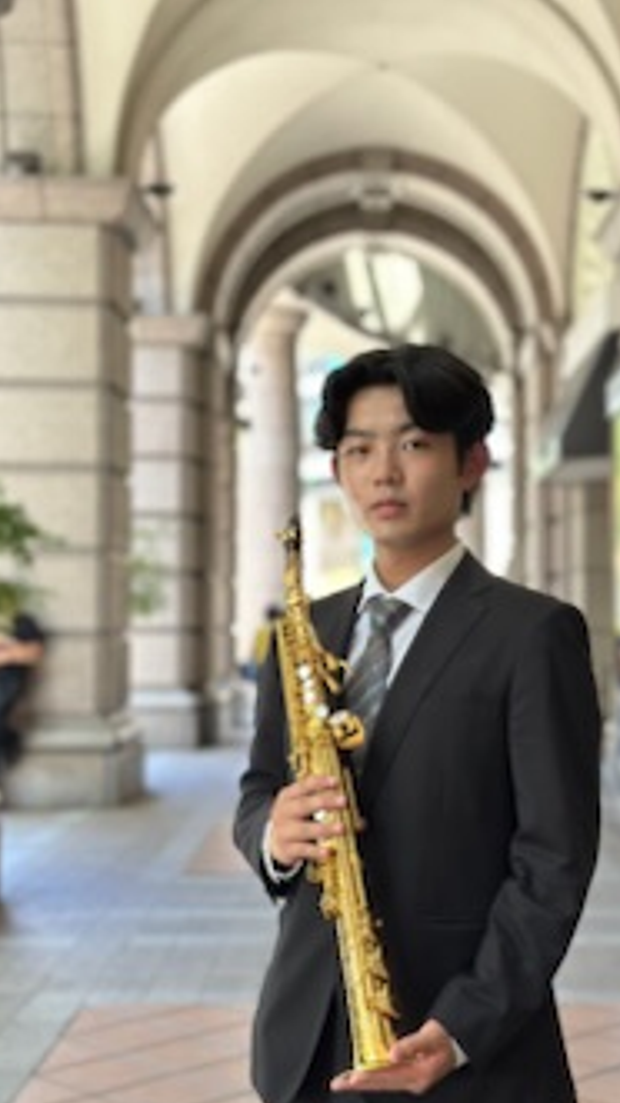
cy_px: 566
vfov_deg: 38.5
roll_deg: -0.7
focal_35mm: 54
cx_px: 417
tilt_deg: +3.1
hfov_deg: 22.1
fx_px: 1579
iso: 80
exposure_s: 1/180
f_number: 1.78
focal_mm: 6.86
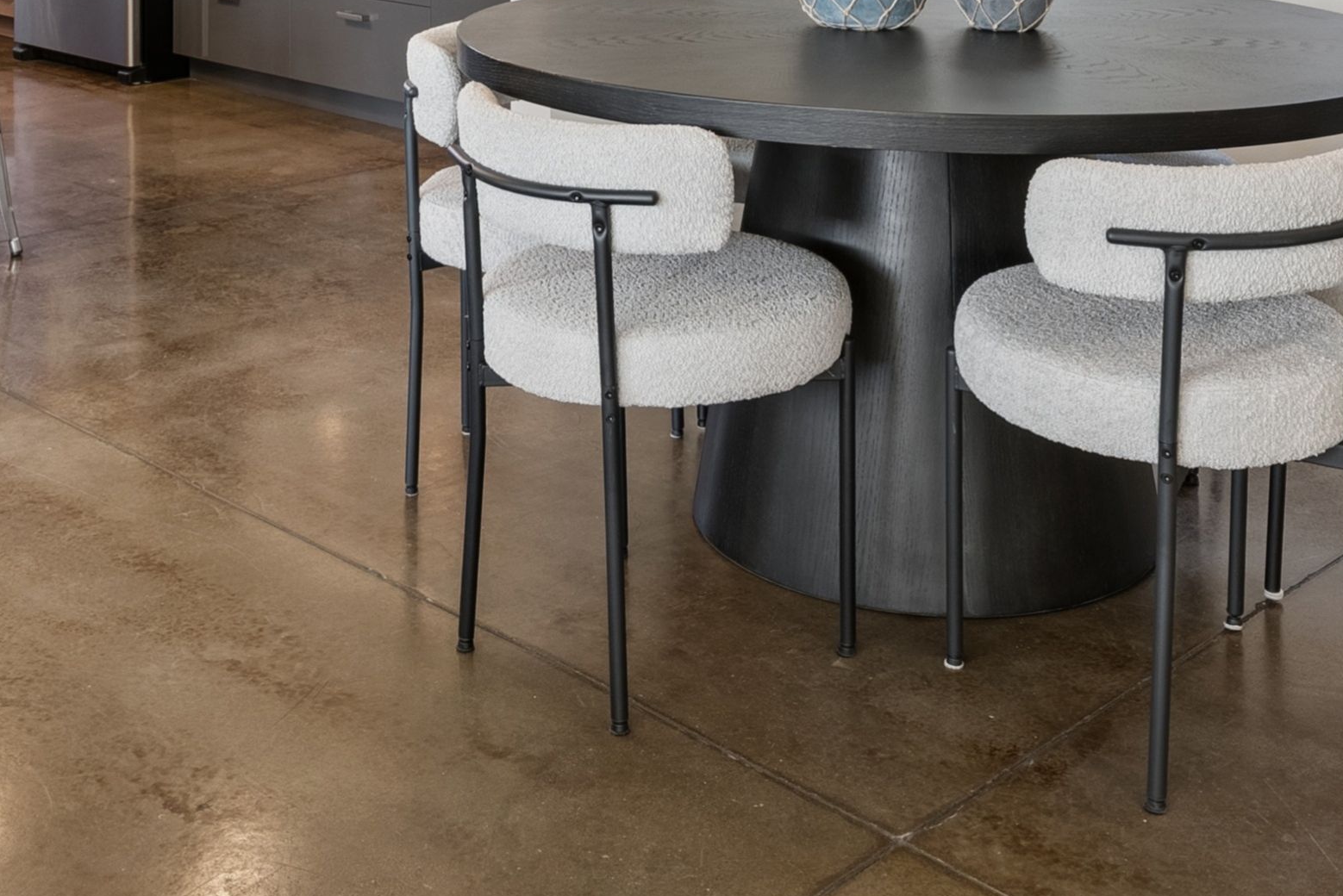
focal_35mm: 49
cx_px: 584
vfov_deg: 24.2
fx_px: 1829
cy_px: -264
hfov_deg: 40.3
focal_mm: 18
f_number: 9
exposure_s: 1/13
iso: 200
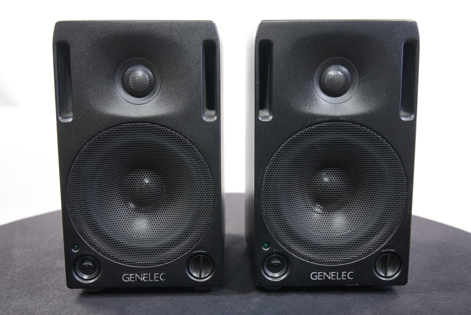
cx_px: 236
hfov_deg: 53.1
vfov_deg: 36.9
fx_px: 471
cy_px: 158
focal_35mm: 36
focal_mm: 36
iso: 400
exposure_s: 1/20
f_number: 5
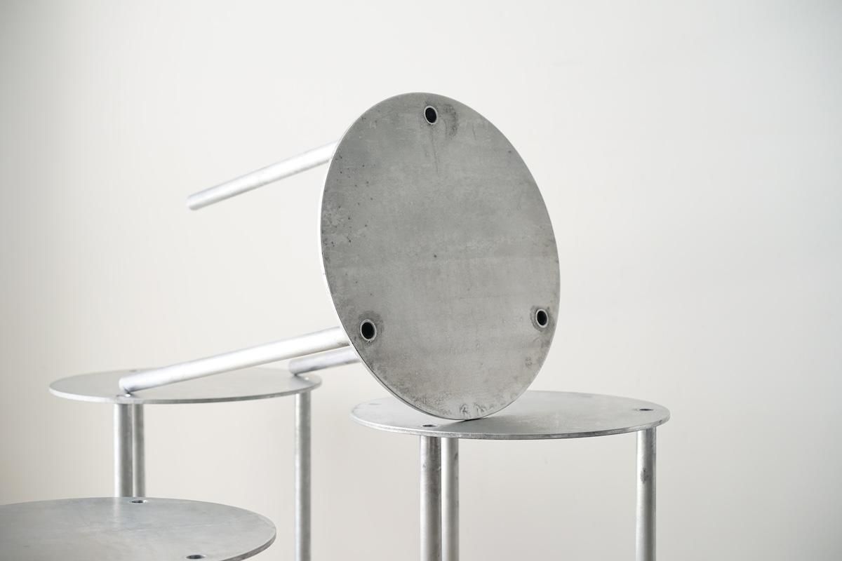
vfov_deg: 24.6
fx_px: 1286
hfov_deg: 36.2
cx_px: 421
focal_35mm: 55
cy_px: 280
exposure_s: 1/60
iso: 640
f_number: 5
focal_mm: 55
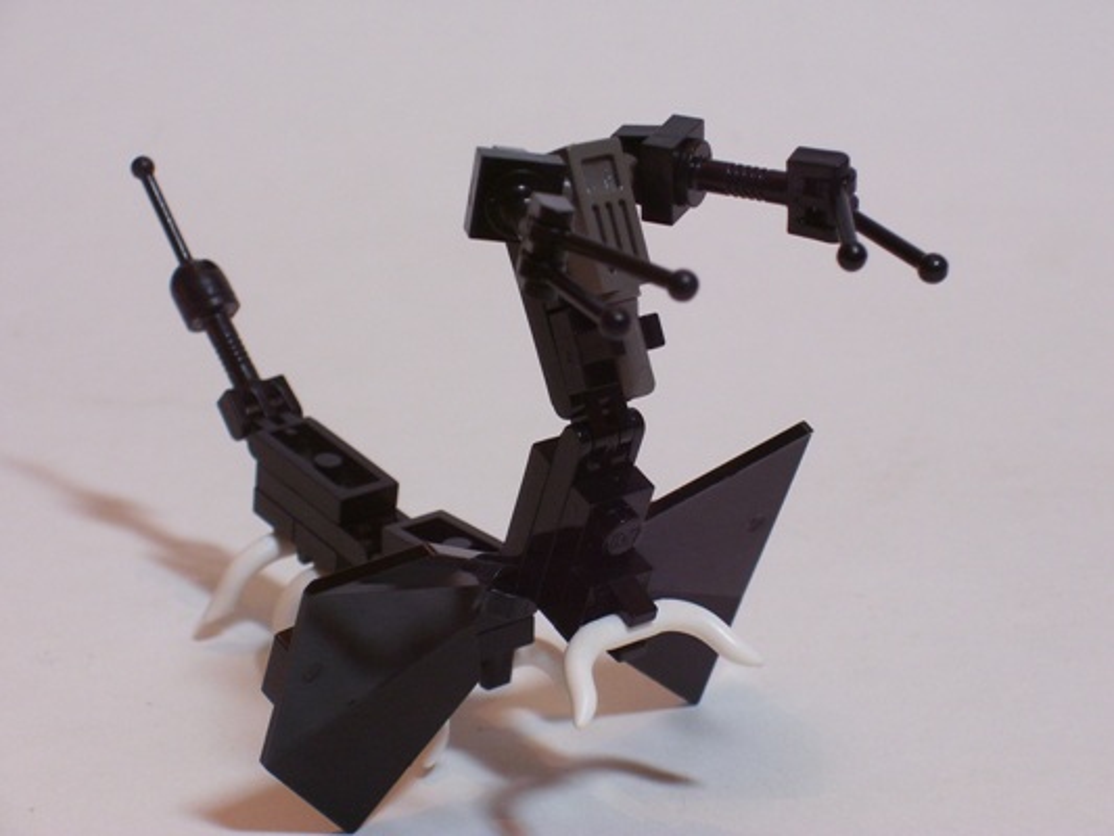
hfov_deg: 19.3
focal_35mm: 102
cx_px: 557
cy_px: 418
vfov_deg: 14.5
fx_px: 3283
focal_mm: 16.8
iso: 160
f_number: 4.6
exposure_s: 1/8
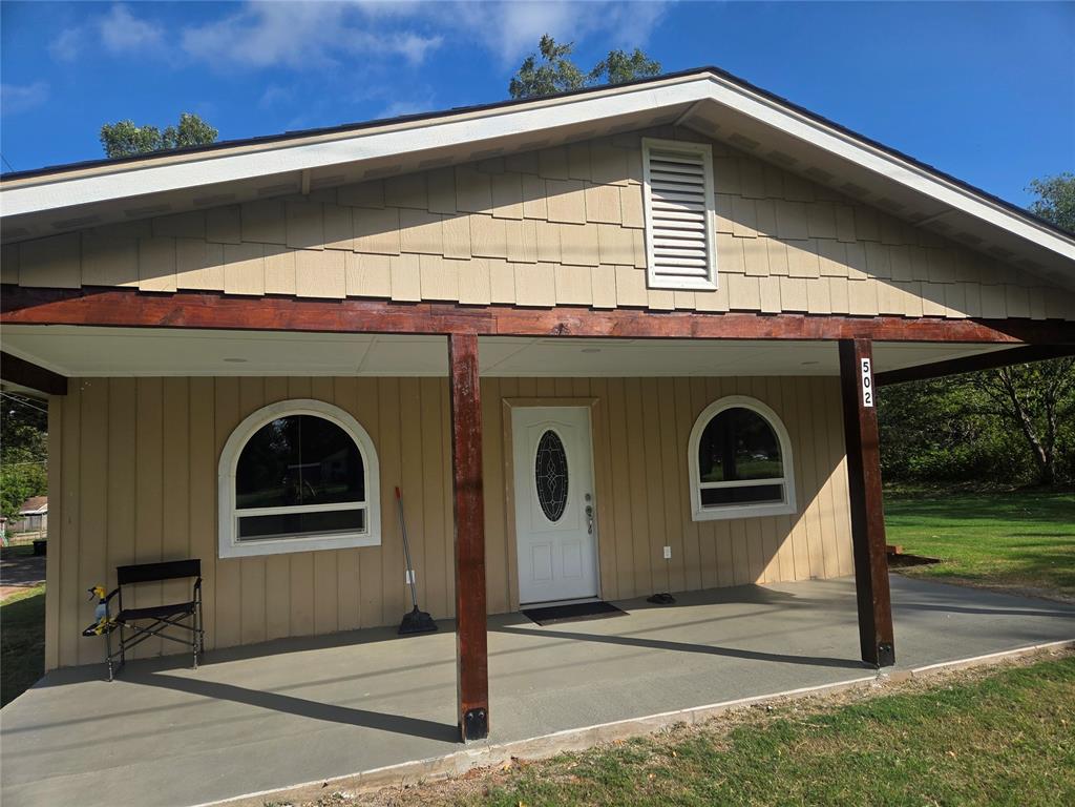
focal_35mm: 23
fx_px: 714
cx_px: 538
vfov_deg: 58.9
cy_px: 404
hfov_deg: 73.9
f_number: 1.8
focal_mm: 5.4
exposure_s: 1/5261
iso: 80
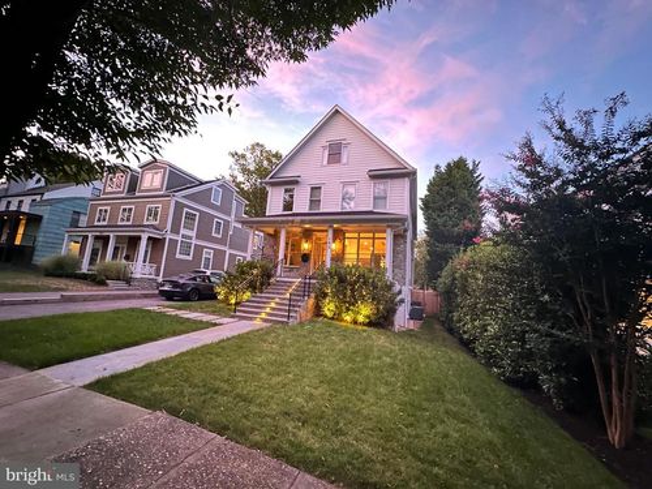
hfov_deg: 102.1
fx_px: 264
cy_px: 244
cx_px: 326
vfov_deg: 85.7
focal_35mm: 14
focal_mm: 2.22
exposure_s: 1/17
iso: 3200
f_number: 2.2
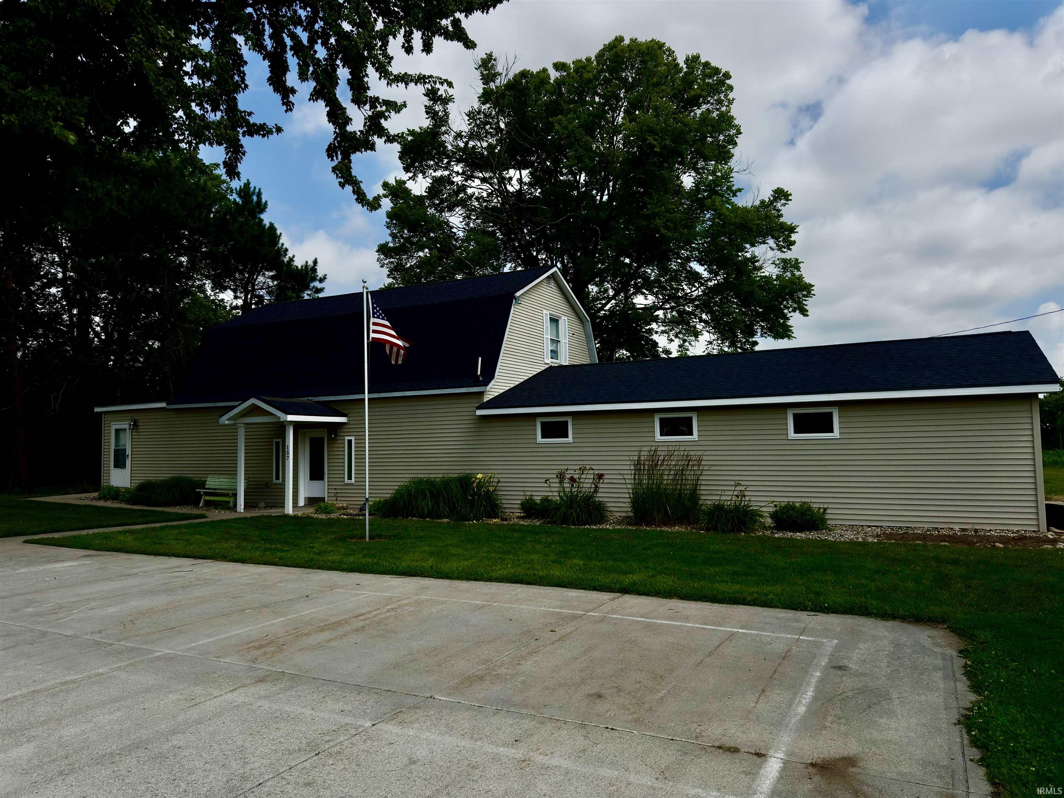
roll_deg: +0.9
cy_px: 399
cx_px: 532
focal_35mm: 24
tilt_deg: +3.3
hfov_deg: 71.6
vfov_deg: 56.8
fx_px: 738
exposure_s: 1/15873
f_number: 1.78
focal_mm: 6.76
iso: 80
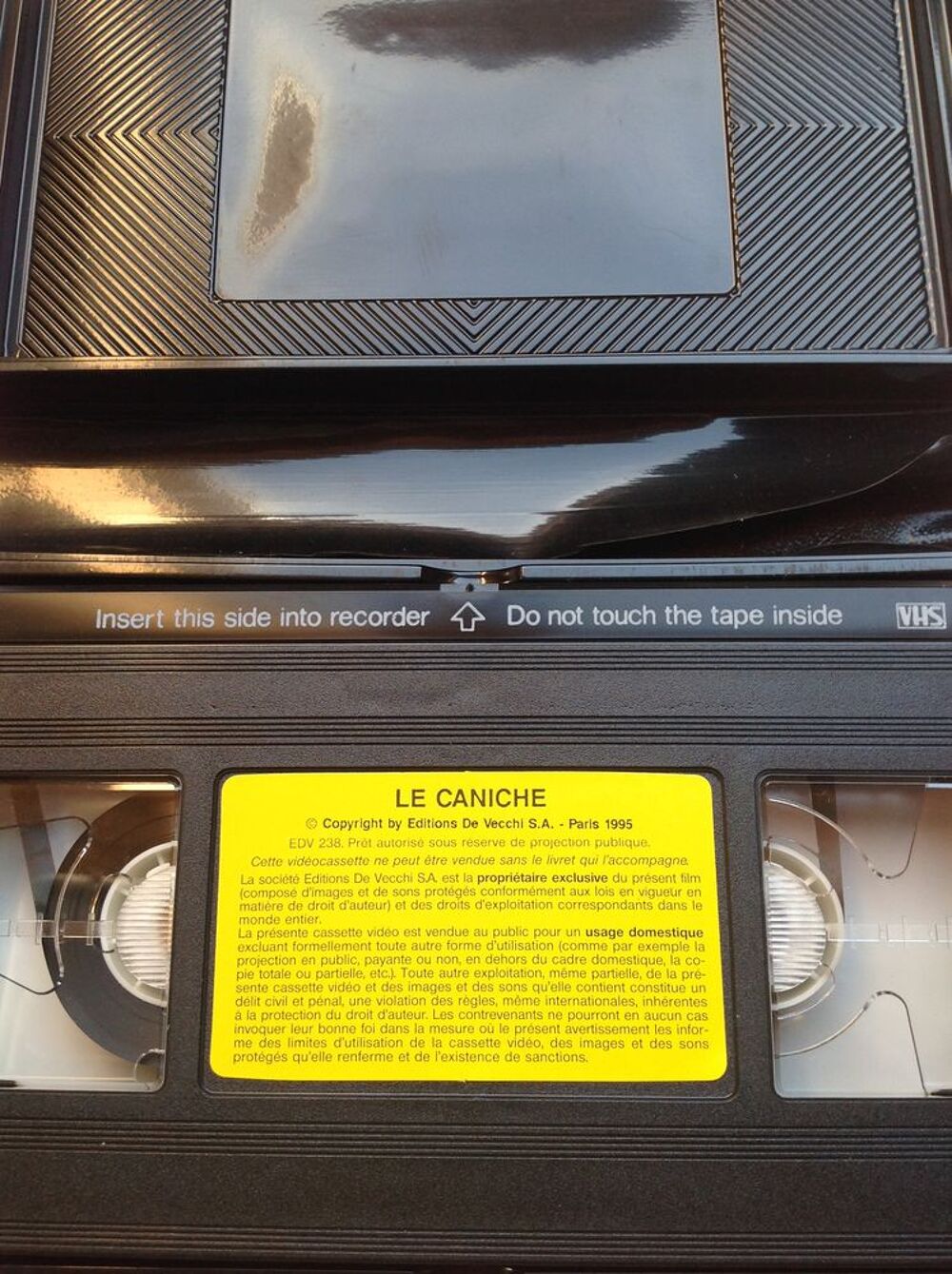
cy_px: 637
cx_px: 476
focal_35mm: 35
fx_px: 1287
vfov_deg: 52.7
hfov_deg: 40.6
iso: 64
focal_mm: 4.28
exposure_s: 1/60
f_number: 2.4
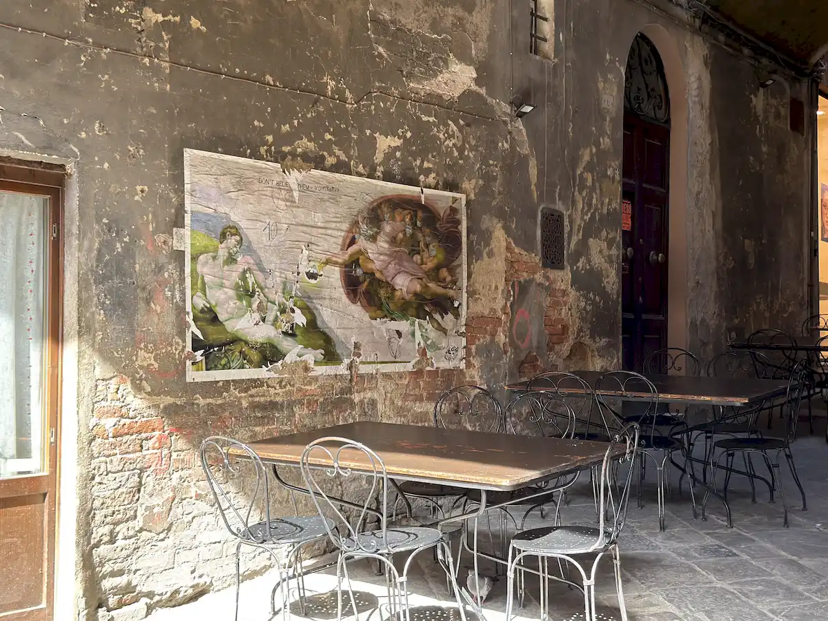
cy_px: 310
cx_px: 414
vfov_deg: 30.9
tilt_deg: +2.3
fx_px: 1124
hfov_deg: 40.4
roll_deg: +0.6
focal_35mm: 47
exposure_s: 1/176
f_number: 1.78
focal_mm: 6.76
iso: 80
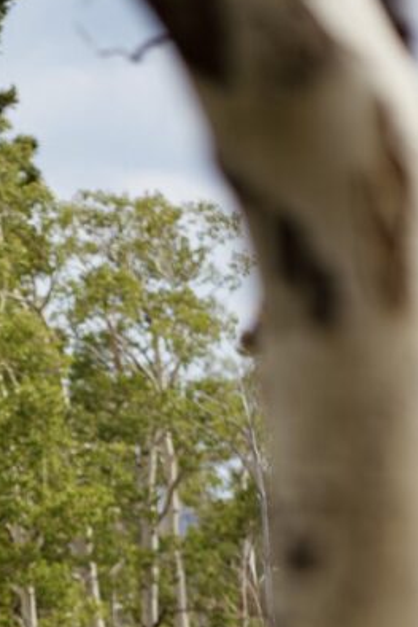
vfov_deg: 9.2
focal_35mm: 221
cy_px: 746
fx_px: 3845
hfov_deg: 6.2
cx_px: -122
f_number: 1.8
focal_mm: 85
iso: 50
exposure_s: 1/1000
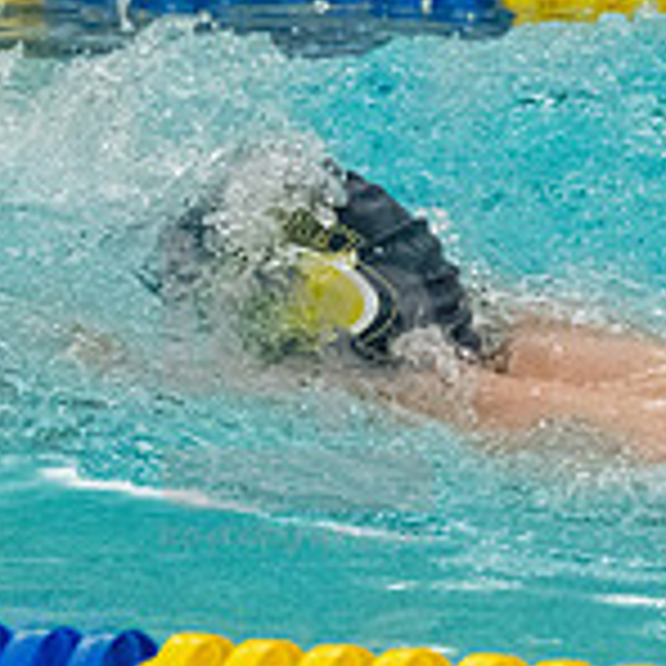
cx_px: 297
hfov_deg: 2.1
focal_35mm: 846
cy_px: 392
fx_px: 18415
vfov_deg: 2.1
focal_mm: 170
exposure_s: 1/1250
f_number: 5
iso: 10000
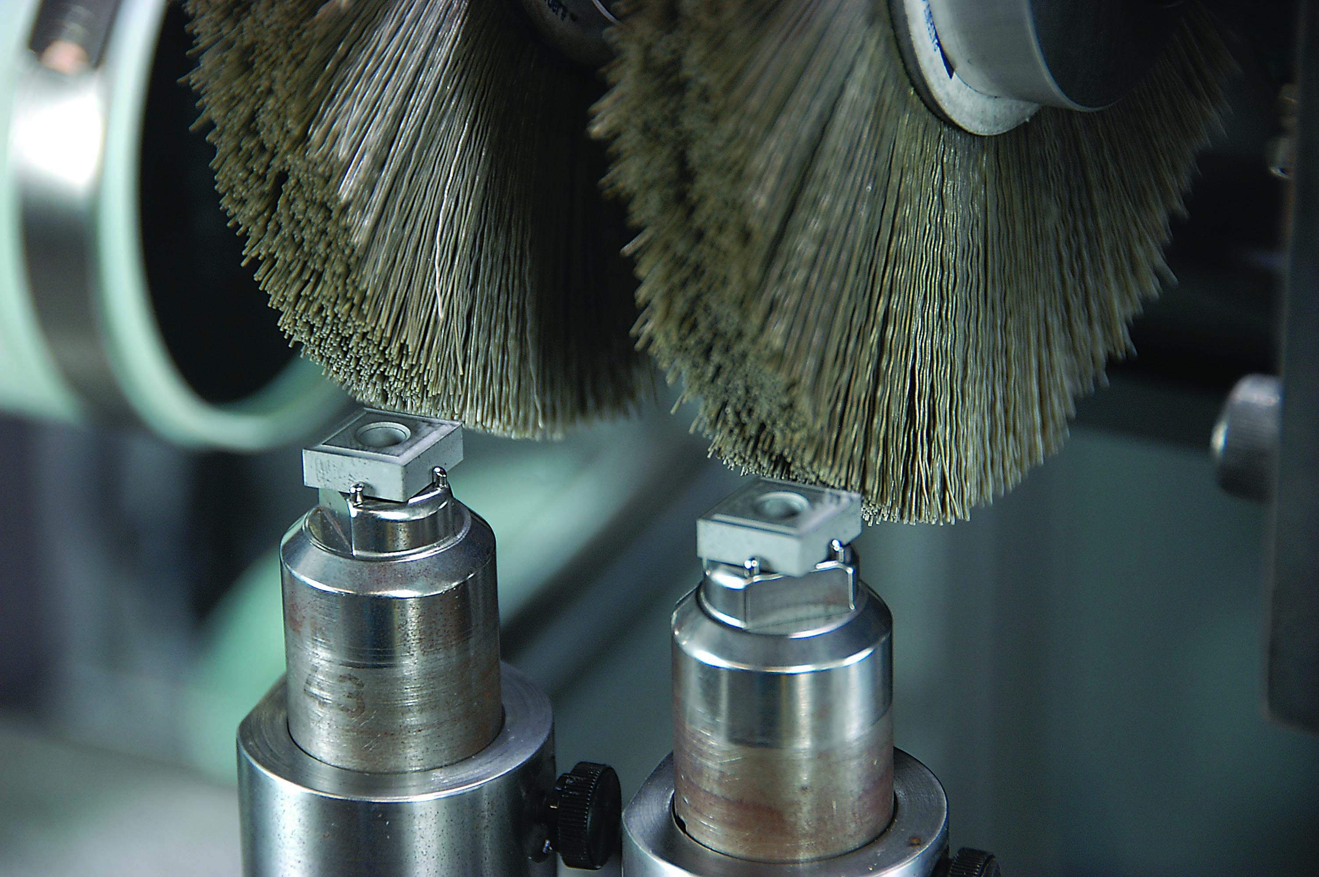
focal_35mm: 202
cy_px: 438
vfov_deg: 6.8
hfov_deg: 10.2
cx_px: 660
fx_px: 7413
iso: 200
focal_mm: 135
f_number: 5.6
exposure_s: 1/8
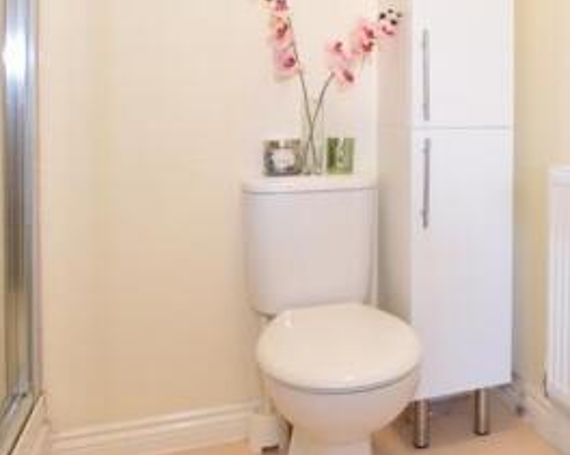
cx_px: 449
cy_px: 109
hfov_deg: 48.8
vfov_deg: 40.9
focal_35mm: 35
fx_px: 590
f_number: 5.6
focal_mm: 10
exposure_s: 1/13
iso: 400
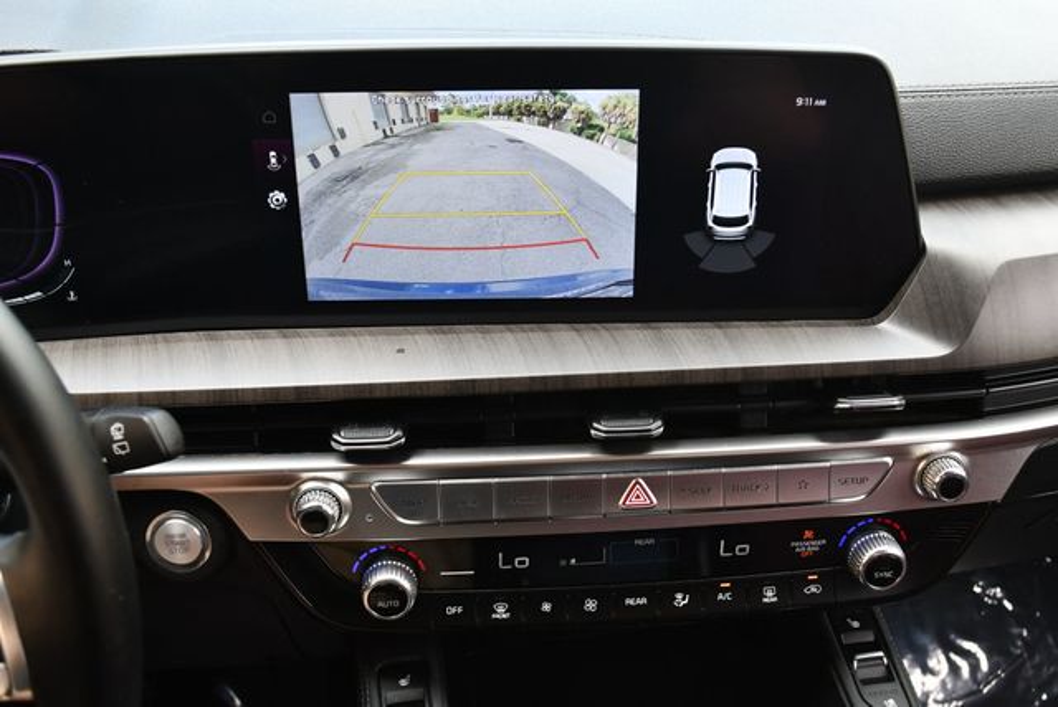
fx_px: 1059
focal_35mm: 36
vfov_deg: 36.9
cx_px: 529
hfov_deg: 53.1
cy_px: 354
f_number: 3.5
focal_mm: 18
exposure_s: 1/250
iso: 640
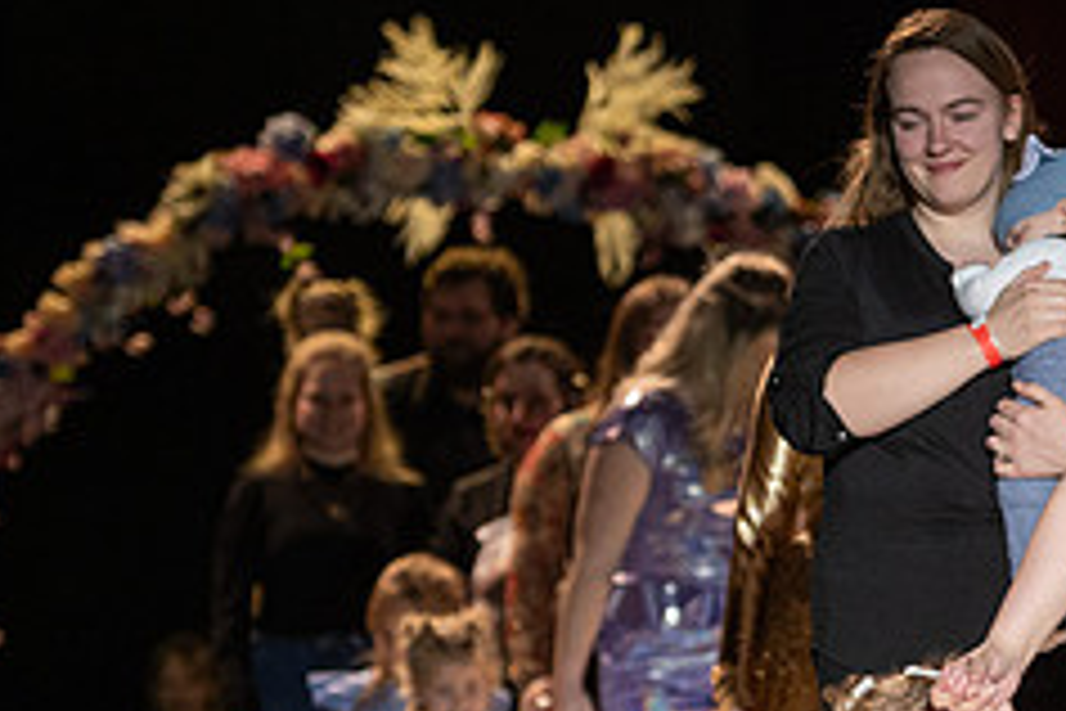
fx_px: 9771
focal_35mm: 330
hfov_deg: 6.2
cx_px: 1273
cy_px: 572
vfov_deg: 4.2
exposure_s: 1/800
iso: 800
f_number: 2.8
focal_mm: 100
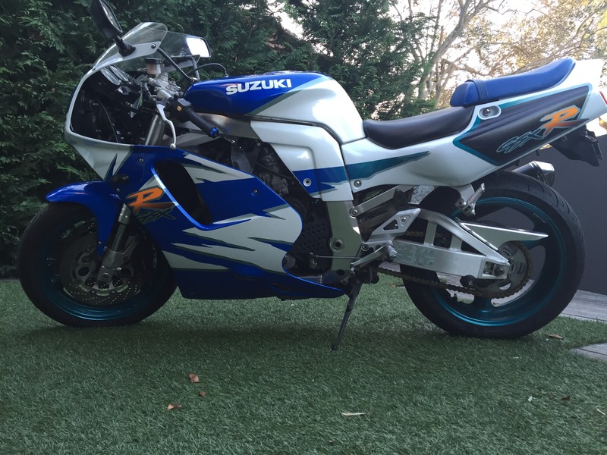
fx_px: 509
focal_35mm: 29
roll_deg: -1.2
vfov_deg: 48.2
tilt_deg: +0.8
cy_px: 228
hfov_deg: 61.7
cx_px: 304
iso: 32
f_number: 2.2
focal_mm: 4.15
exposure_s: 1/33
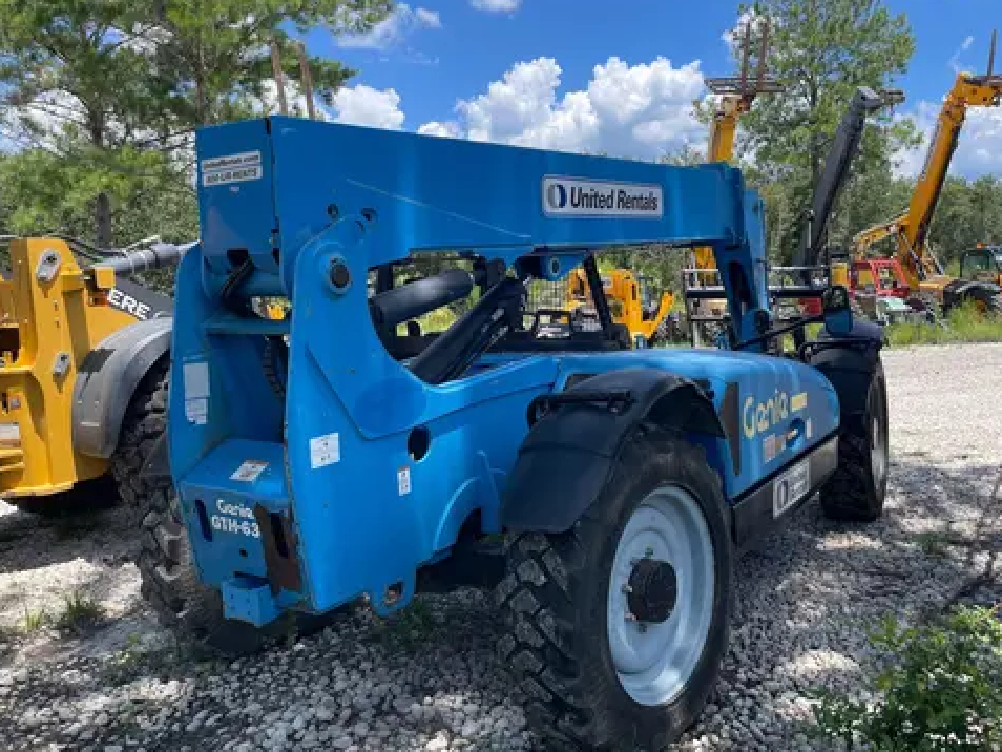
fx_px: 869
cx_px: 546
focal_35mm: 30
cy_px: 371
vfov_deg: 46.8
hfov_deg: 59.9
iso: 32
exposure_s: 1/1490
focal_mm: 4.2
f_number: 1.6
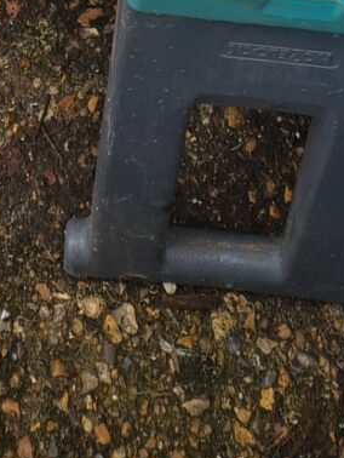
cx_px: 21
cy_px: -669
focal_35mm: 132
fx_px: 1747
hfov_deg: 11.2
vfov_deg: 11.9
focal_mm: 5.4
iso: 50
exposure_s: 1/207
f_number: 1.8
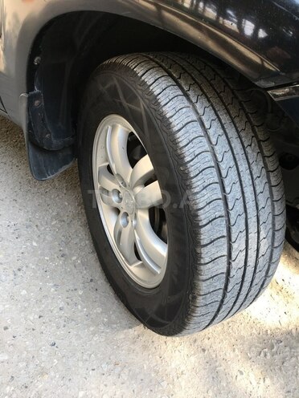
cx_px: 150
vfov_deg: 61.7
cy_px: 199
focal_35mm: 29
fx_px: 334
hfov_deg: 48.2
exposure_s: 1/100
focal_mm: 4.15
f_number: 2.2
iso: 25
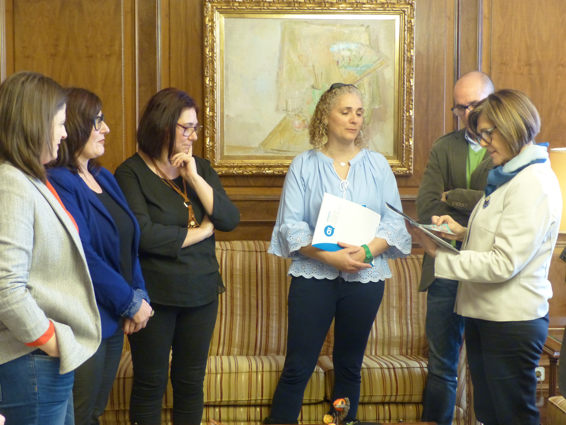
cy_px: 212
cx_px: 283
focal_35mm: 55
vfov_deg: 26.6
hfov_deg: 34.9
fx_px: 899
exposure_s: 1/15
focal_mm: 9.9
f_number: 2.8
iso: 400
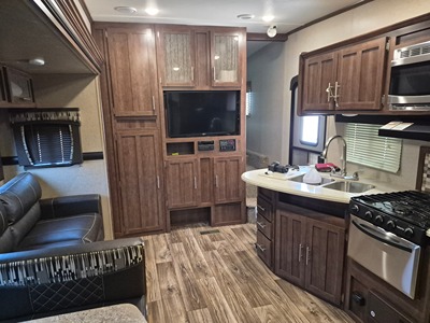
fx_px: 286
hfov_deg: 73.9
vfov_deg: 58.9
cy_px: 162
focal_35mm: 23
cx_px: 215
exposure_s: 1/120
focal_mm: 5.4
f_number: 1.8
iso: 1250
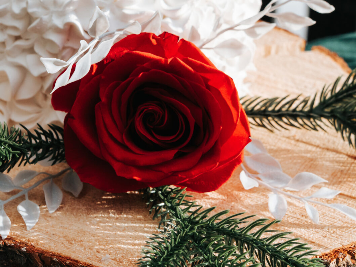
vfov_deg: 12.8
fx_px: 1193
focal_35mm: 116
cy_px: 83
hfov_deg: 16.9
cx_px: 124
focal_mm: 50
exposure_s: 1/800
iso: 400
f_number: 10
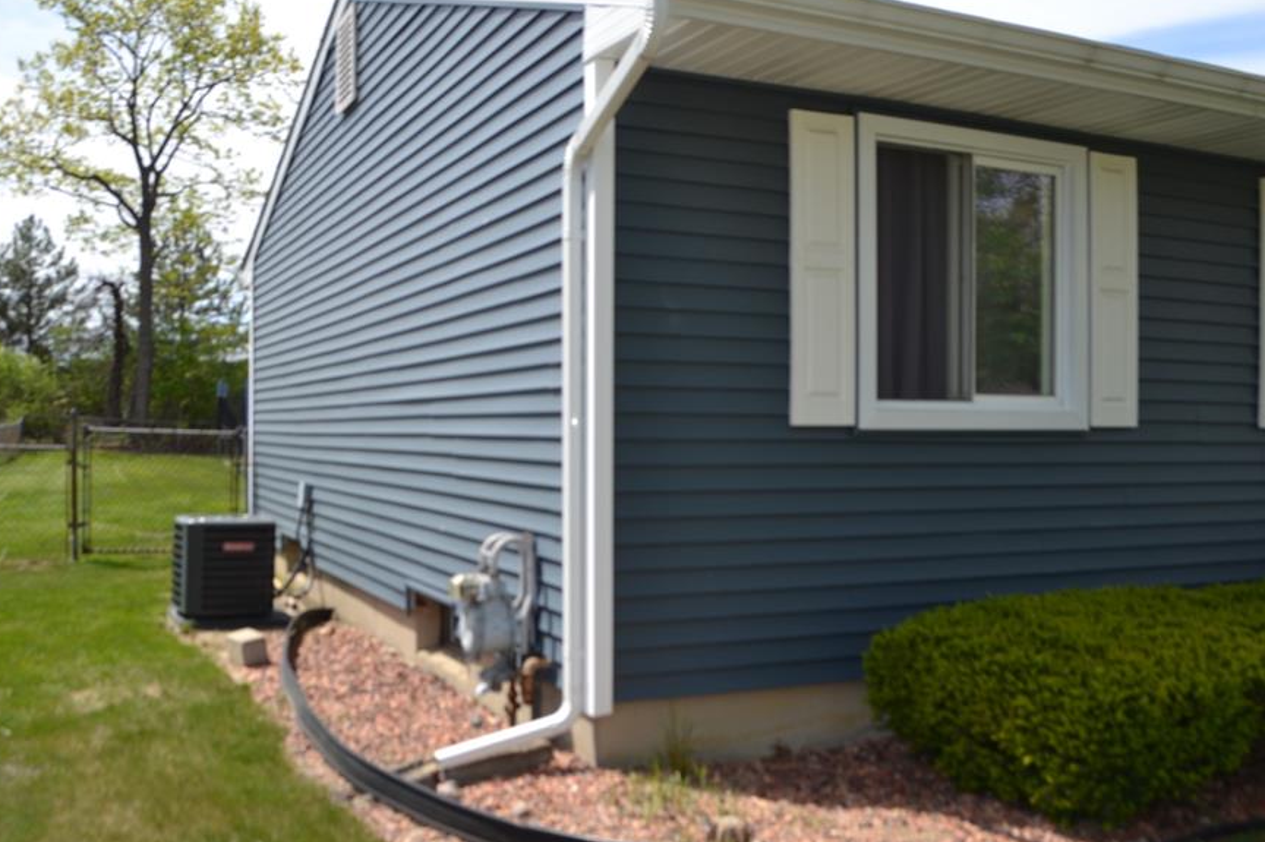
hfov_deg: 58.6
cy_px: 409
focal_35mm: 32
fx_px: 1124
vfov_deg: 41.1
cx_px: 564
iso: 100
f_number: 7.1
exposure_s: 1/200
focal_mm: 18
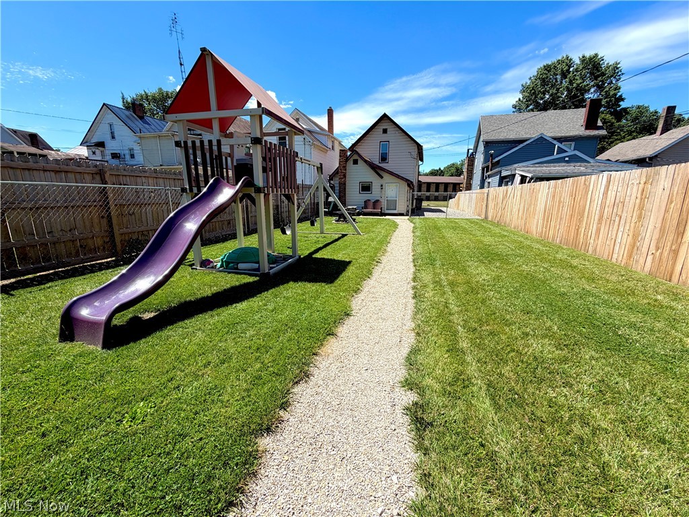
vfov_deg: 85.7
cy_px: 258
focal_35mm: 14
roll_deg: -0.3
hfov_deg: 102.1
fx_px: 279
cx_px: 344
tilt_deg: -11.5
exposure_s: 1/770
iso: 25
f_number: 2.2
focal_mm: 2.22
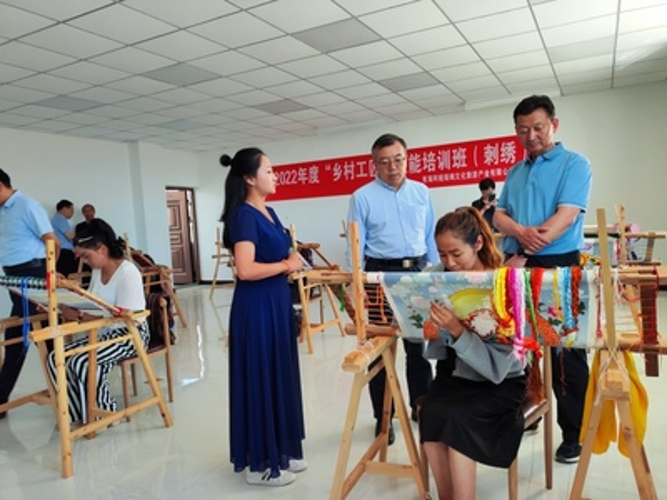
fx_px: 482
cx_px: 334
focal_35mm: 25
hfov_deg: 69.4
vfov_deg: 54.9
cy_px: 250
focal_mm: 4.71
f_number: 1.79
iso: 75
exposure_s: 1/100
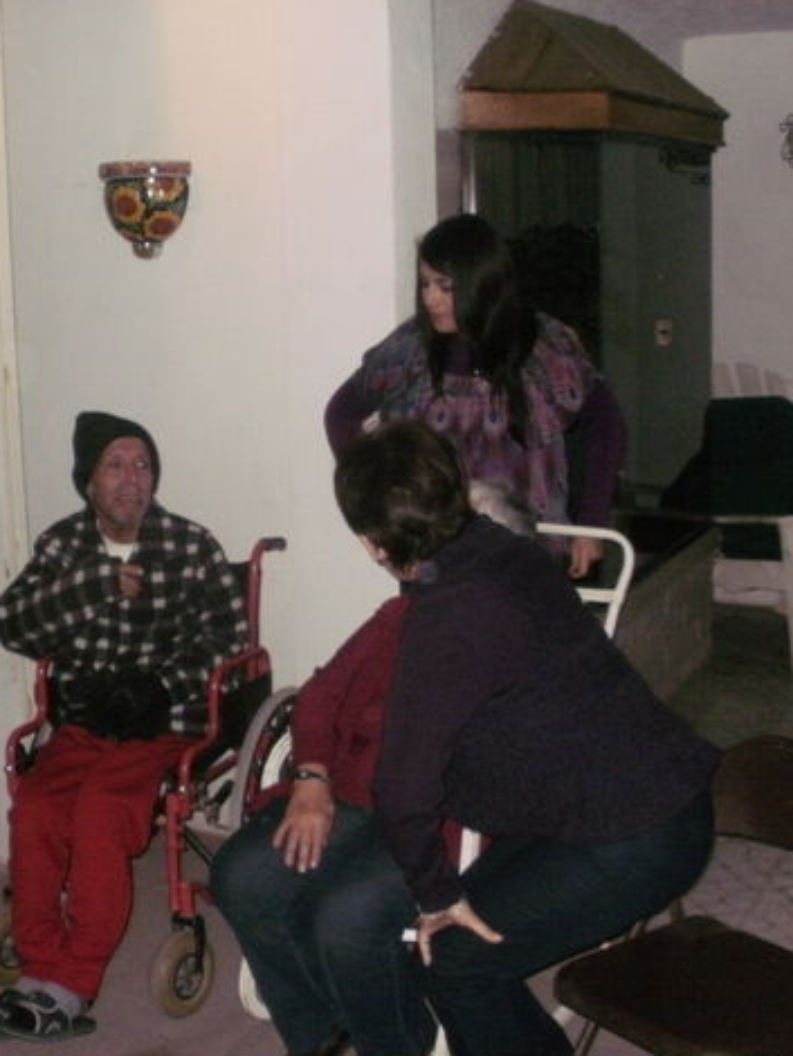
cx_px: 330
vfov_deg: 38.9
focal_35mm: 49
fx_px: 1495
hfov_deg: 29.6
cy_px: 530
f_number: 3.5
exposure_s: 1/30
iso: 250
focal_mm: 6.3
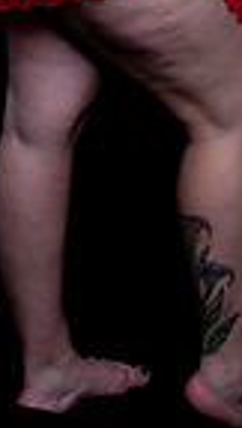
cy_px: -183
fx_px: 1305
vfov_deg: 17.1
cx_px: 146
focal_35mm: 115
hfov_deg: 10.6
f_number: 10
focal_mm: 35
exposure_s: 1/160
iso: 100
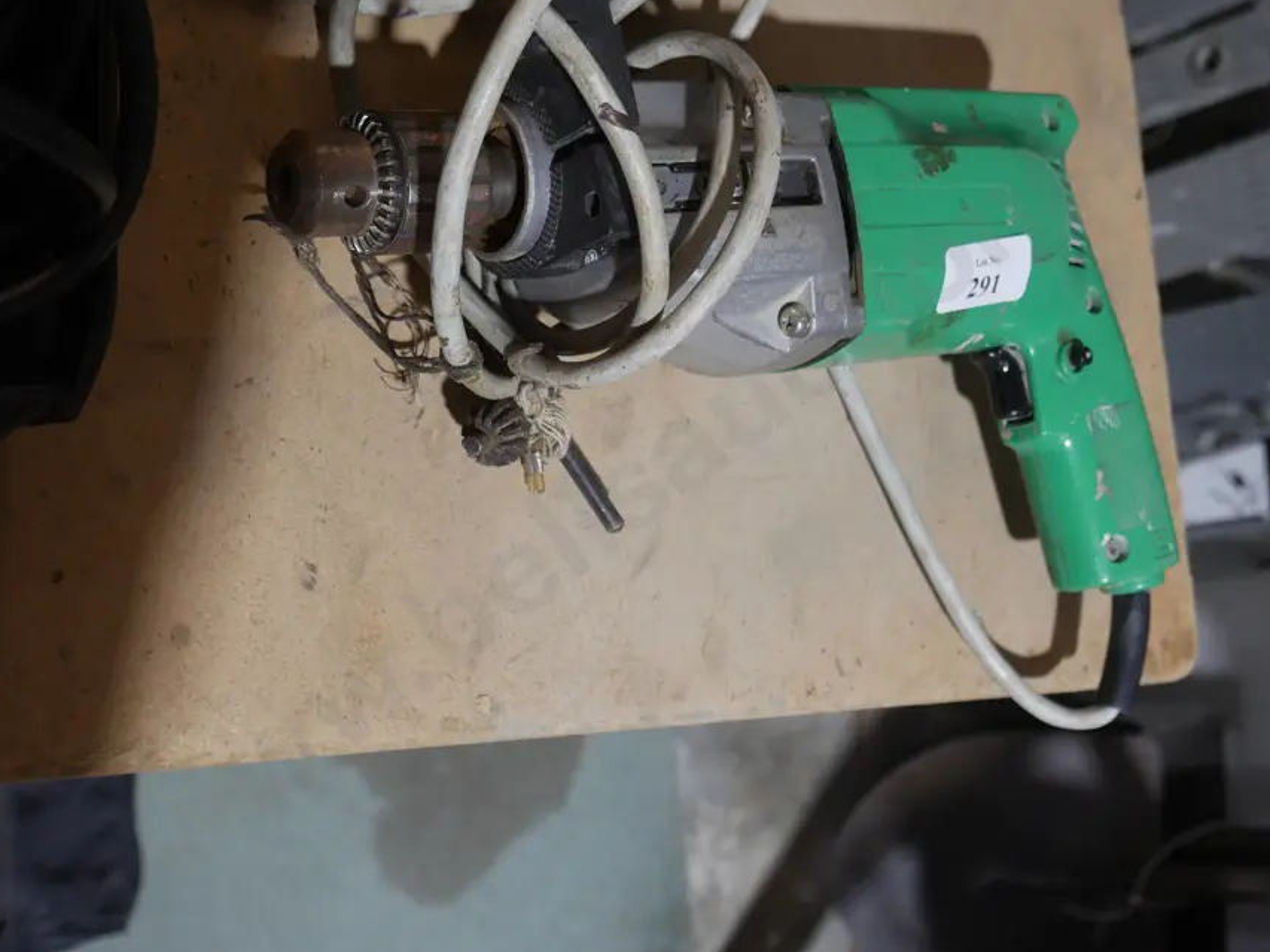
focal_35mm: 48
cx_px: 759
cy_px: 400
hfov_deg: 39.5
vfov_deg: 30.2
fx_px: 1761
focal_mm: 20
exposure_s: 1/60
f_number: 4.5
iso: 800
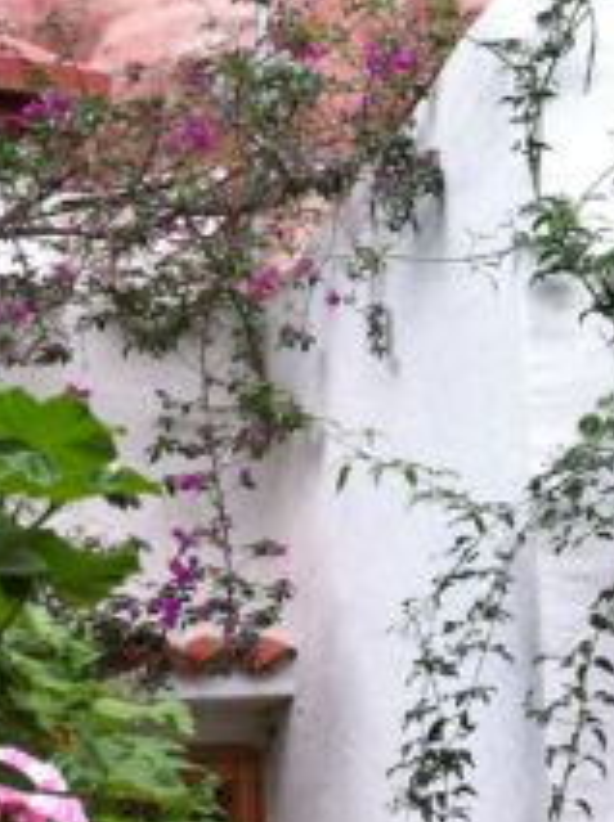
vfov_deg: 18.7
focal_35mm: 105
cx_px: 846
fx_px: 2491
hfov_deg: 13.4
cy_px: 228
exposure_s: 1/100
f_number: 2.8
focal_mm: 3.85
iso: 80
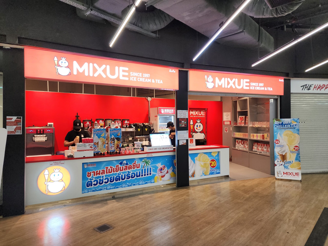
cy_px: 123
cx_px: 164
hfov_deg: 73.9
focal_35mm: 23
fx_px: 218
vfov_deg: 58.9
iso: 160
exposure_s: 1/180
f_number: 1.8
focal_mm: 6.4
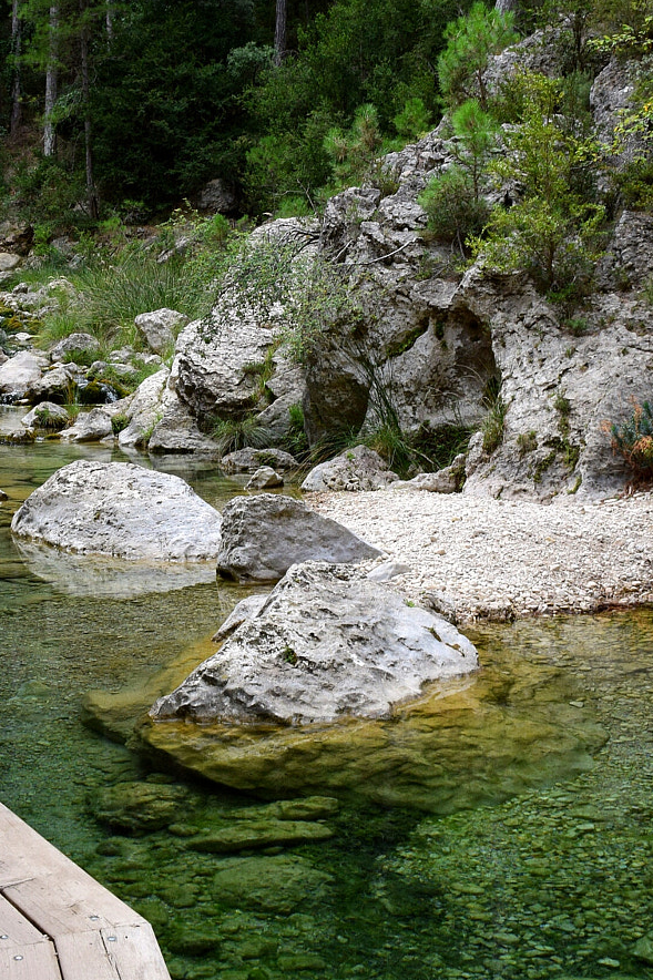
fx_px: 1848
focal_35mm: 68
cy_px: 331
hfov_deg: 20.0
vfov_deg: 29.5
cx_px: 210
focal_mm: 25
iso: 400
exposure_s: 1/200
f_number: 10
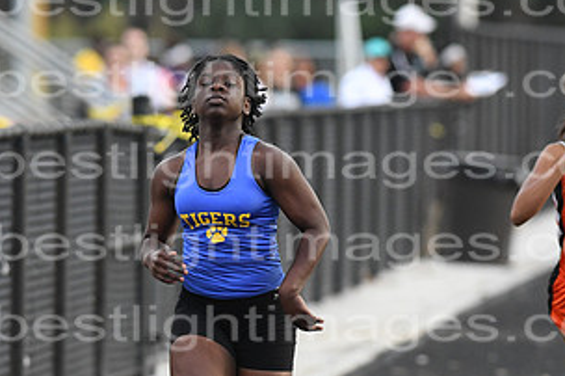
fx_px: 13483
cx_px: 240
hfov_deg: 2.4
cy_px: 288
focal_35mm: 860
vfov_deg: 1.6
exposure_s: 1/1600
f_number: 4
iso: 2000
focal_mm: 300
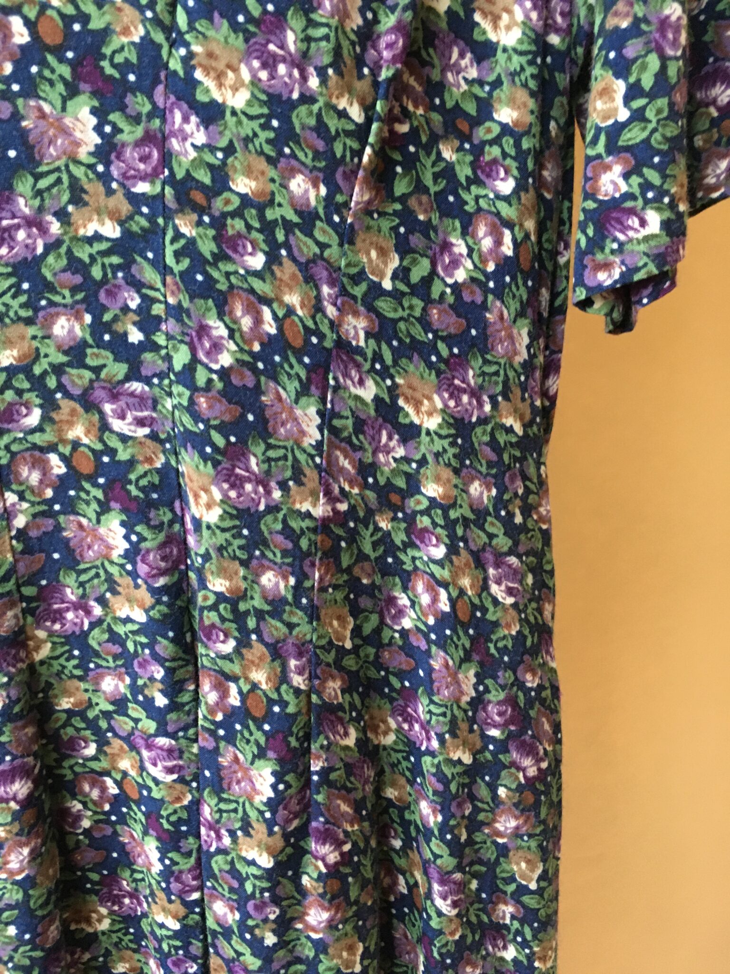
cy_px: 487
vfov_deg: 61.7
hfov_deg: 48.2
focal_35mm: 29
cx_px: 365
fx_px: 815
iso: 200
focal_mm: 4.15
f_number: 2.2
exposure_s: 1/24
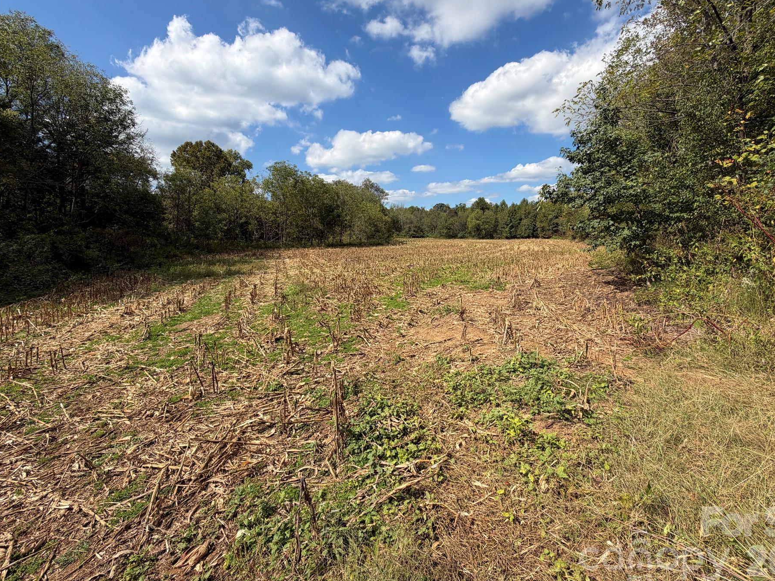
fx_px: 358
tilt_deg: -4.3
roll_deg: +0.3
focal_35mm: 16
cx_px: 397
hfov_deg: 94.5
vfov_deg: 77.9
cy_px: 259
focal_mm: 2.22
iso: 20
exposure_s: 1/841
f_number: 2.2
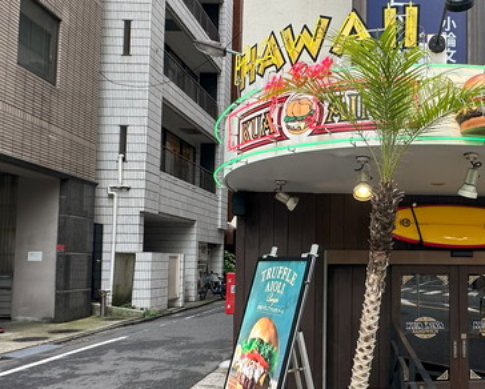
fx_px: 431
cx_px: 393
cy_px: 241
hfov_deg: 54.4
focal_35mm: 30
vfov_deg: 48.2
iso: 40
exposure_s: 1/180
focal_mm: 2.22
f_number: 2.2
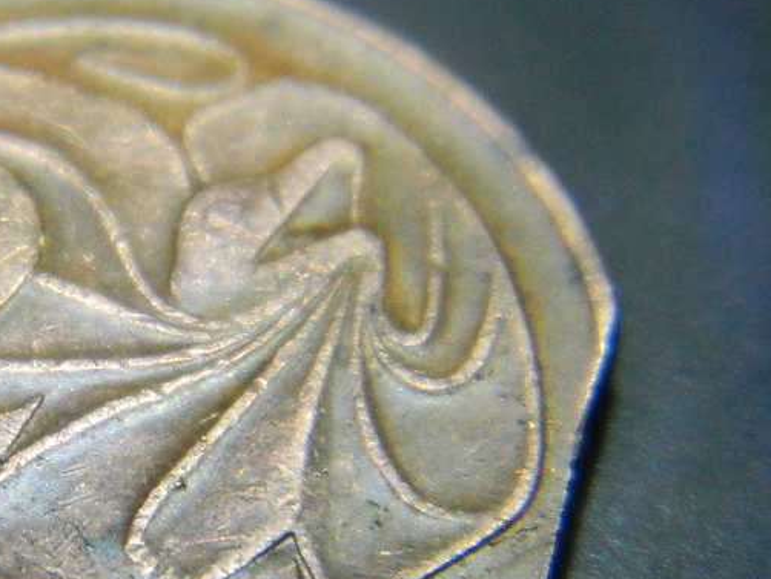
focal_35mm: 210
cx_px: 58
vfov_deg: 7.1
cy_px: 444
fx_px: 4680
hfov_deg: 9.4
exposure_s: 1/50
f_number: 4.5
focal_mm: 18.6
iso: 320
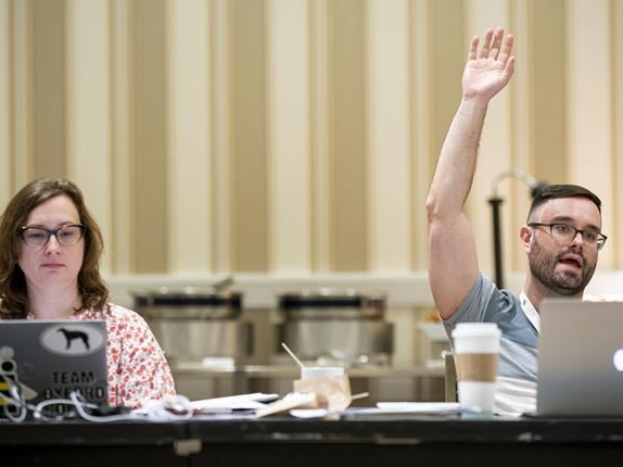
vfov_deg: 10.1
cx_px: 315
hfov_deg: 13.4
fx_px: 2645
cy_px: 234
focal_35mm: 147
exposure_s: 1/250
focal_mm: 135
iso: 1600
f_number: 2.2
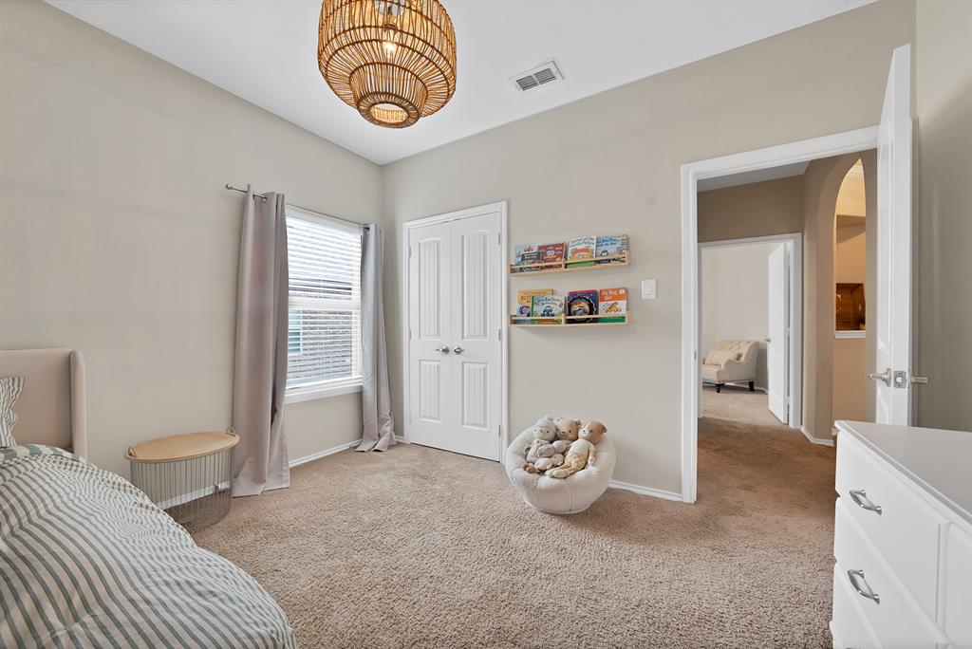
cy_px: 324
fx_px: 324
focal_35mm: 12
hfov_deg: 112.6
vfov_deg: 90.1
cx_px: 486
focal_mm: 12
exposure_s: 1/4
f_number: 9
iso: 640
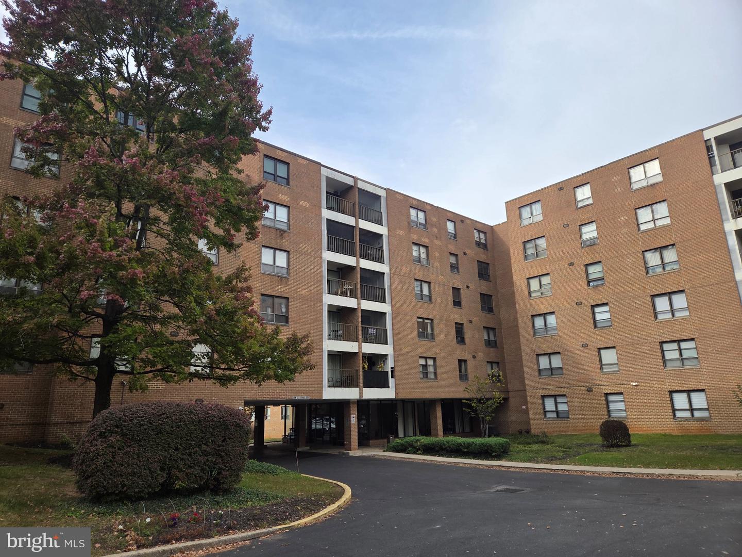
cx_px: 371
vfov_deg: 58.9
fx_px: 493
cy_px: 278
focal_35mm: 23
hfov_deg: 73.9
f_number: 1.8
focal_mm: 5.4
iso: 80
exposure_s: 1/2378
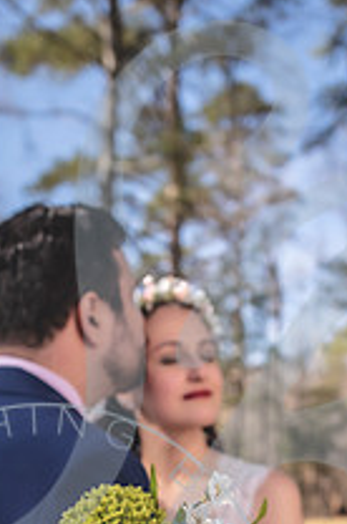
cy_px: 446
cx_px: 158
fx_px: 754
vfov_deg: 36.4
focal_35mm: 52
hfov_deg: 25.9
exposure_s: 1/1250
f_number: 2.8
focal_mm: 24
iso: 100
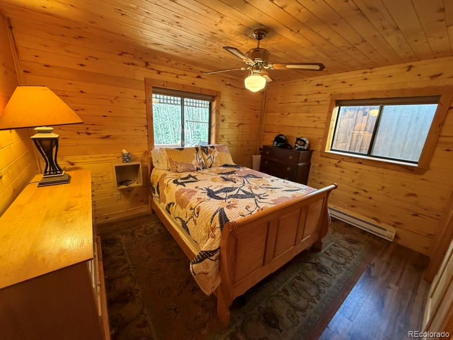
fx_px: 183
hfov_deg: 102.1
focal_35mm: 14
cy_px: 170
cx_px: 226
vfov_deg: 85.7
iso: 400
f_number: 2.2
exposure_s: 1/60
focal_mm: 2.22
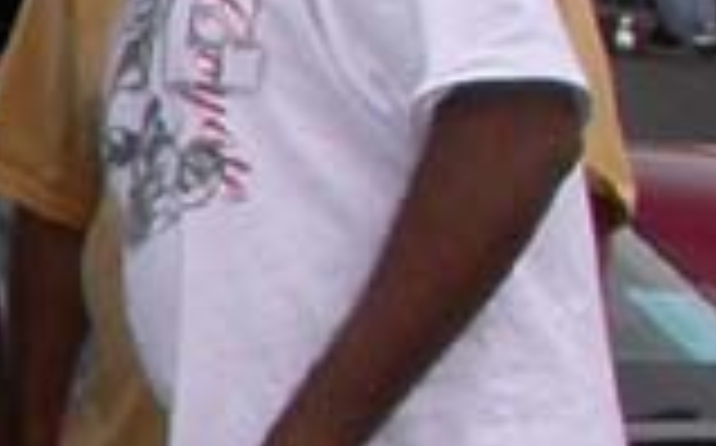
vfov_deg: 5.0
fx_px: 5068
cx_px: -1360
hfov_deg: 7.3
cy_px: 775
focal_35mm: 260
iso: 100
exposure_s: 1/437
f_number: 7.5
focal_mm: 7.85
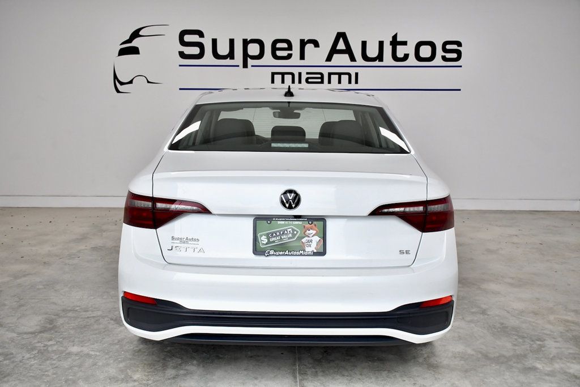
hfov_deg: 49.5
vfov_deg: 34.2
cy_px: 194
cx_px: 290
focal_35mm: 39
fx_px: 628
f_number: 5.6
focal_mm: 26
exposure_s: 1/640
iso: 1250
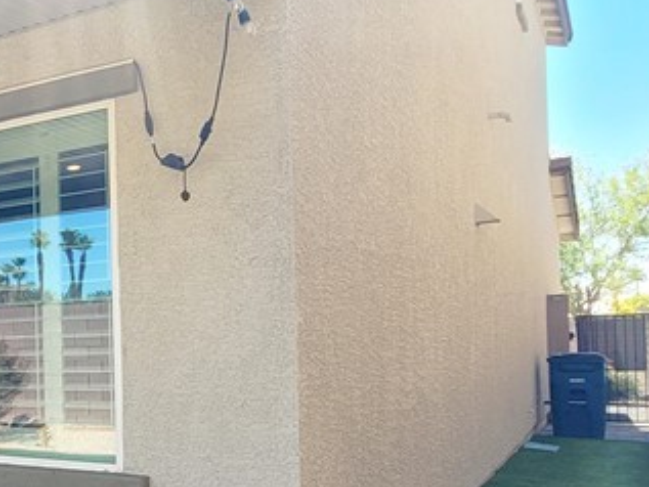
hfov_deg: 37.1
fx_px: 788
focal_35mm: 42
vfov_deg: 34.0
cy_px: 327
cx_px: -76
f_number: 2.2
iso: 50
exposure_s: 1/500
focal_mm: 2.2
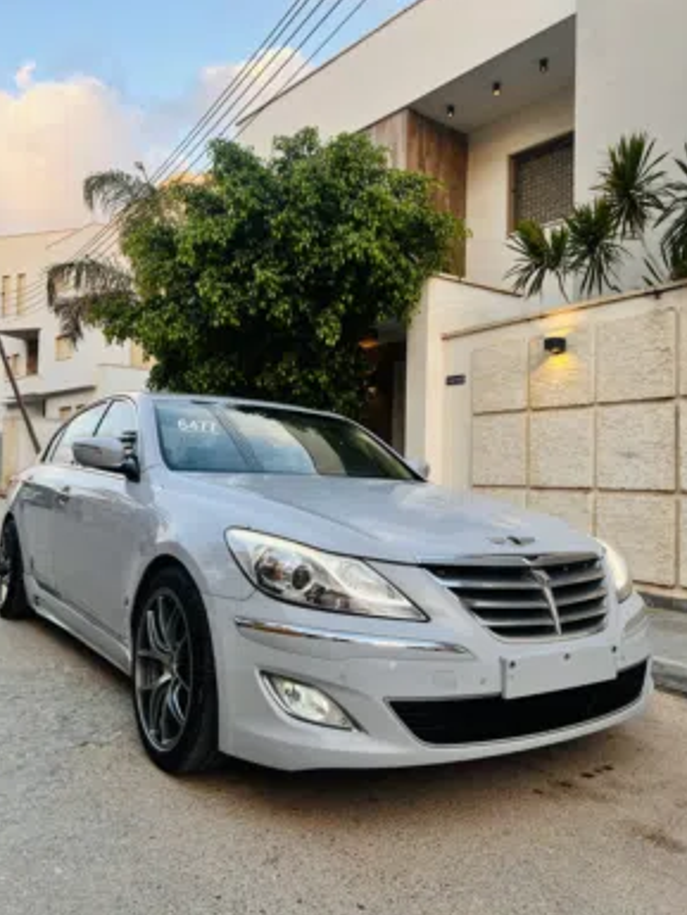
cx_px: 335
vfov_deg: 65.3
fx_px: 714
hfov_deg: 51.4
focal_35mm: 27
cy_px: 447
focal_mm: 5.7
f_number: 1.5
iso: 40
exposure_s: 1/193
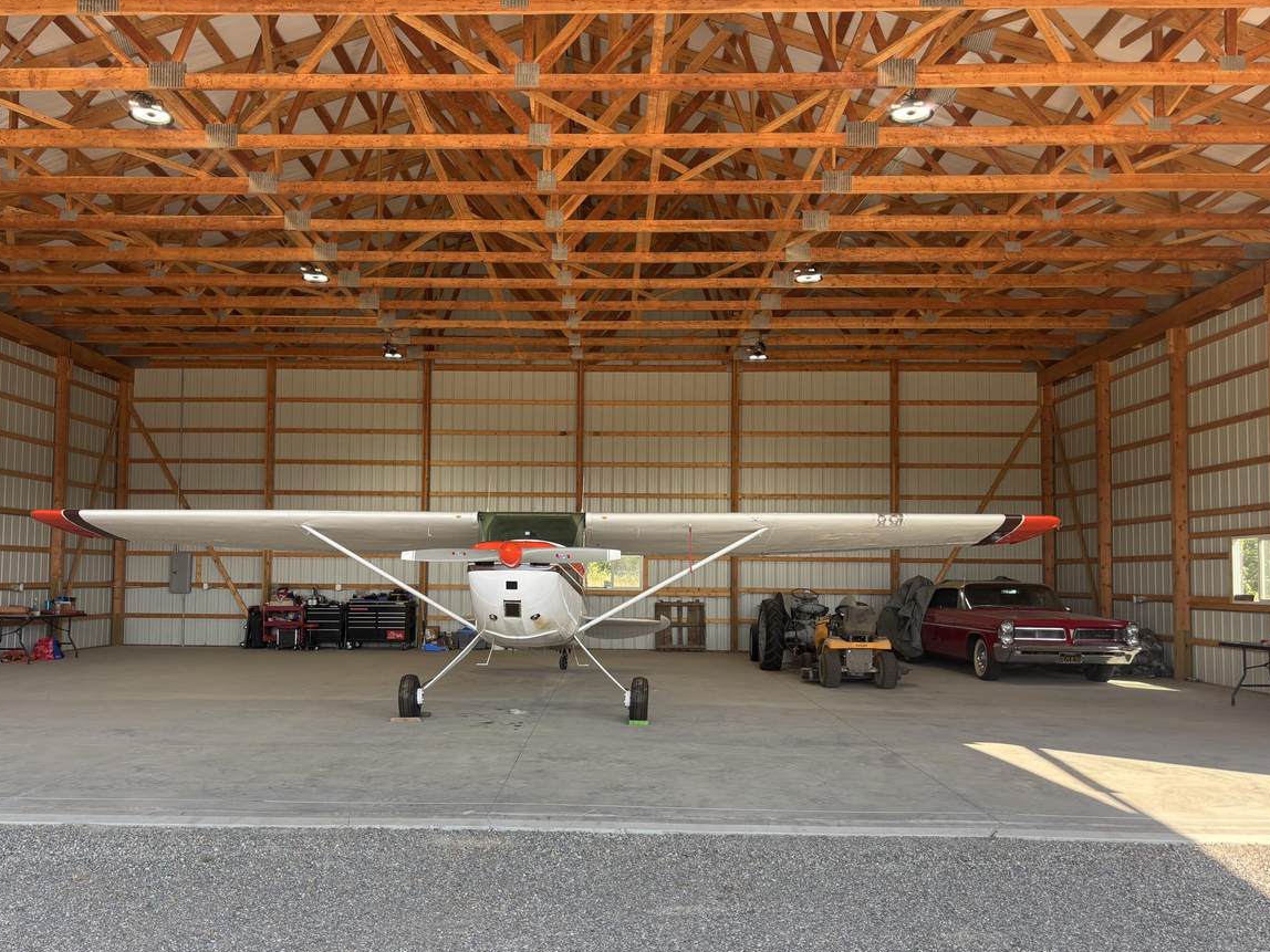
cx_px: 585
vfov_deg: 48.2
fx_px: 1064
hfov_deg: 61.6
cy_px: 523
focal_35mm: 29
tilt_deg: +1.6
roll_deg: -1.1
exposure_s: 1/326
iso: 50
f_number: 1.6
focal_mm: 5.96
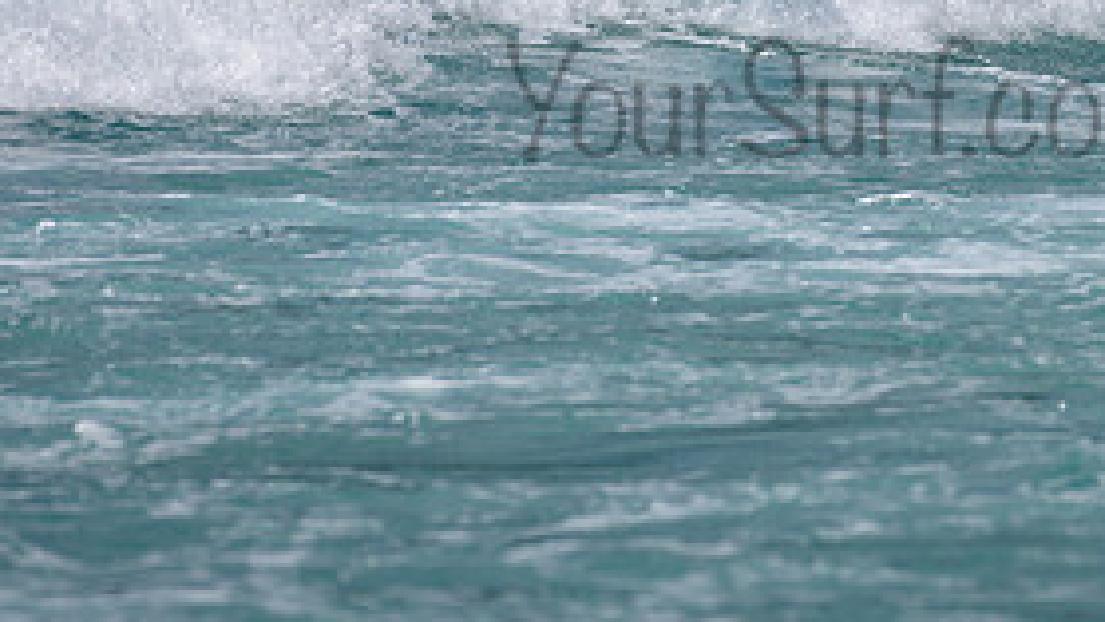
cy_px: -106
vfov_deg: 0.9
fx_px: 39149
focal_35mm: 1336
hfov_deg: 1.6
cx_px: 863
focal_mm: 500
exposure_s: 1/2000
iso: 80
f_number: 5.6
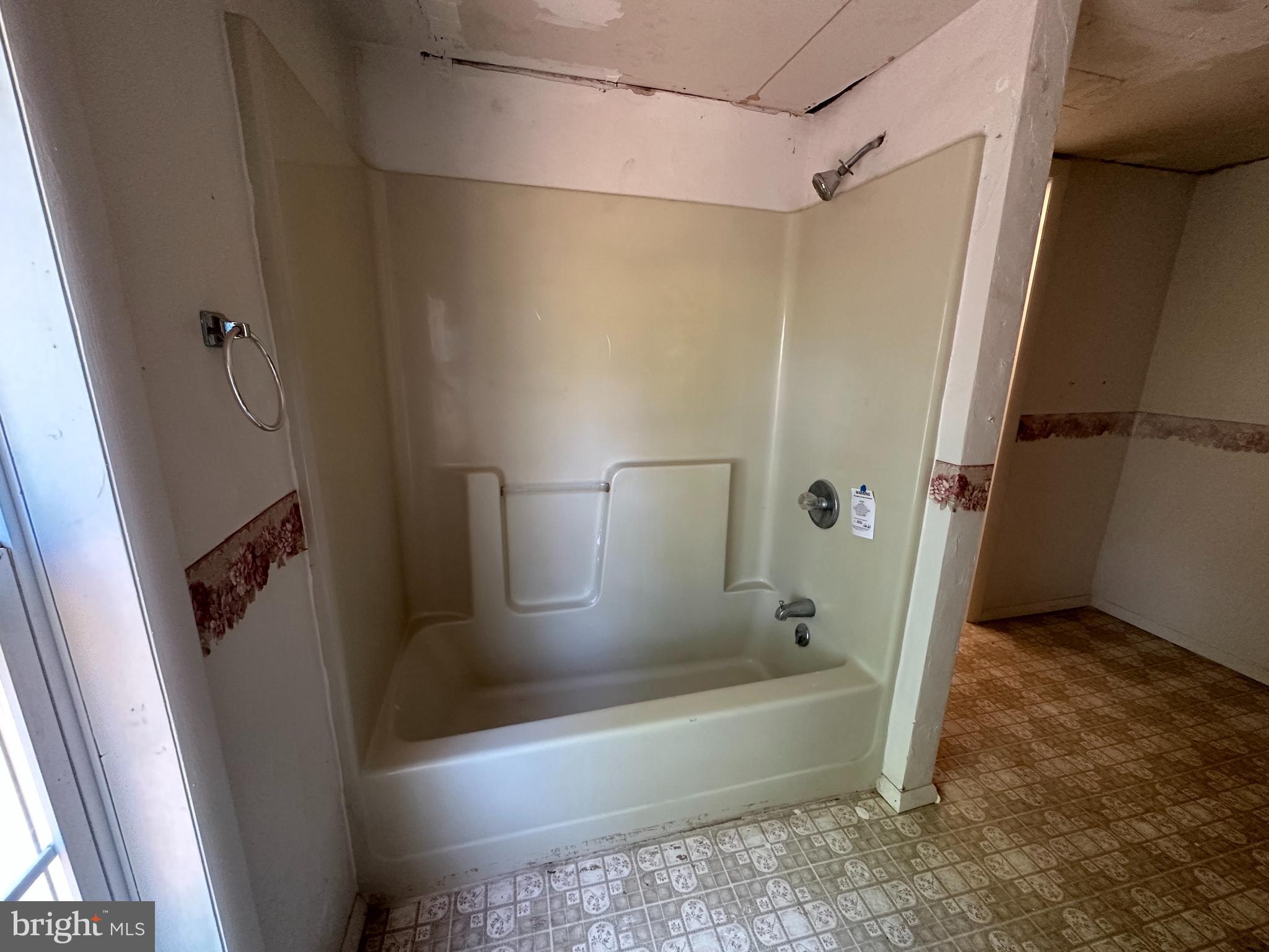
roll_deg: -0.3
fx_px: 513
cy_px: 476
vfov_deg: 85.7
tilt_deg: -14.4
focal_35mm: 14
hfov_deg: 102.1
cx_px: 634
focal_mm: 2.22
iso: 320
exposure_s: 1/63
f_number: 2.2
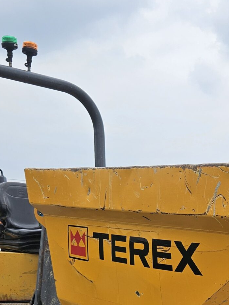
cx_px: 175
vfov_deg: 29.4
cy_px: 279
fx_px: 556
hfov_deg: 23.0
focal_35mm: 63
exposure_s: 1/1361
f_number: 1.8
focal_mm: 5.4
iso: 25
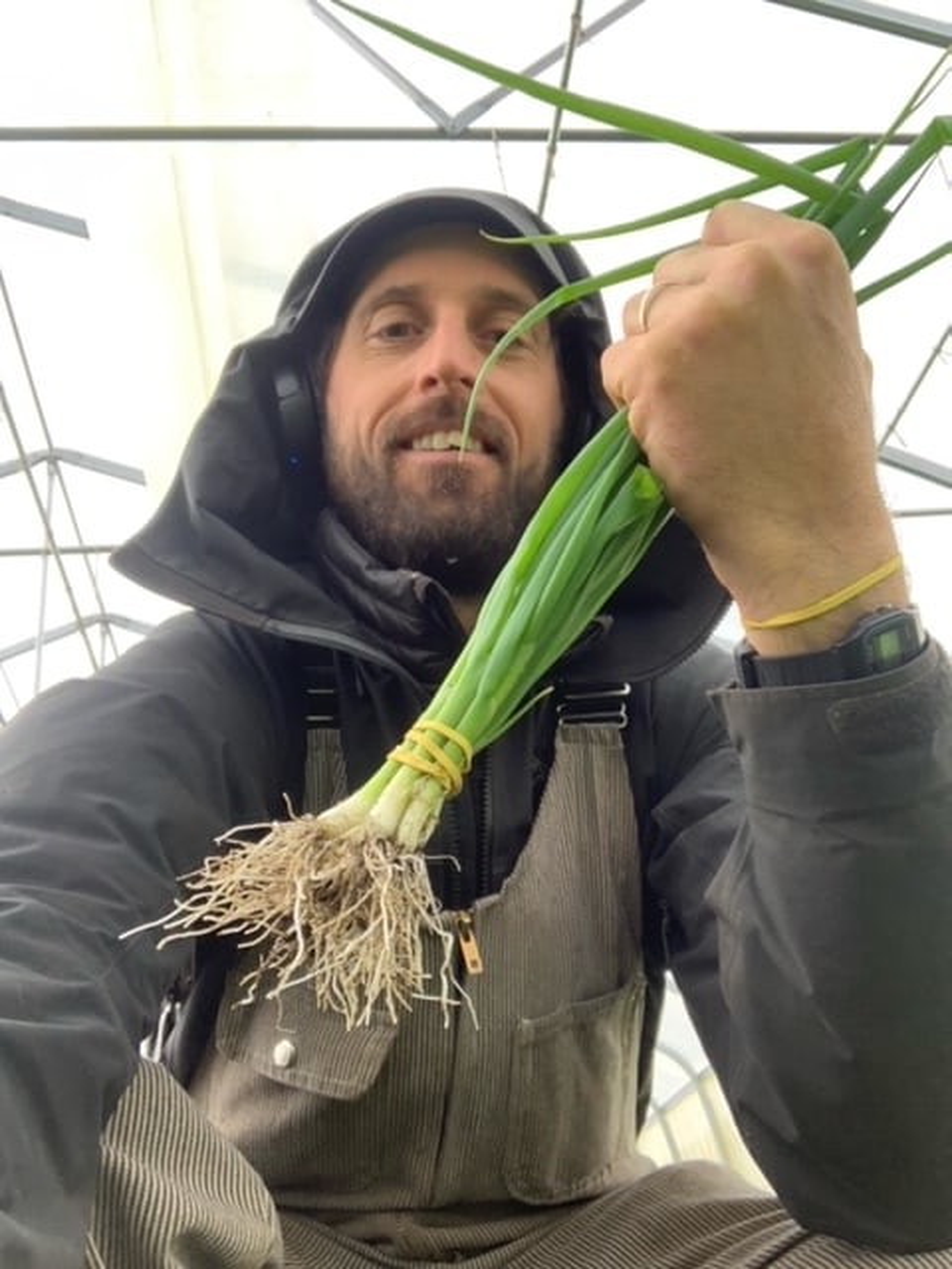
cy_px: 634
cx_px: 476
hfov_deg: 44.2
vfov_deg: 56.8
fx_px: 1173
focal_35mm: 32
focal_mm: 2.87
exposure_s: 1/60
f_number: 2.2
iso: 125
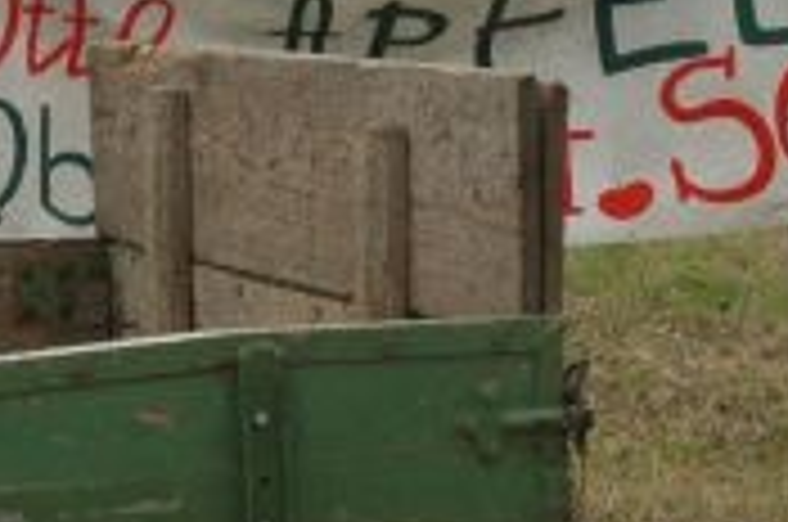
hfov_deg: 8.7
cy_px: 54
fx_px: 5091
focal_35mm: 233
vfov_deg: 5.9
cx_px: -194
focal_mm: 34
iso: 400
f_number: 8
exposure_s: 1/250
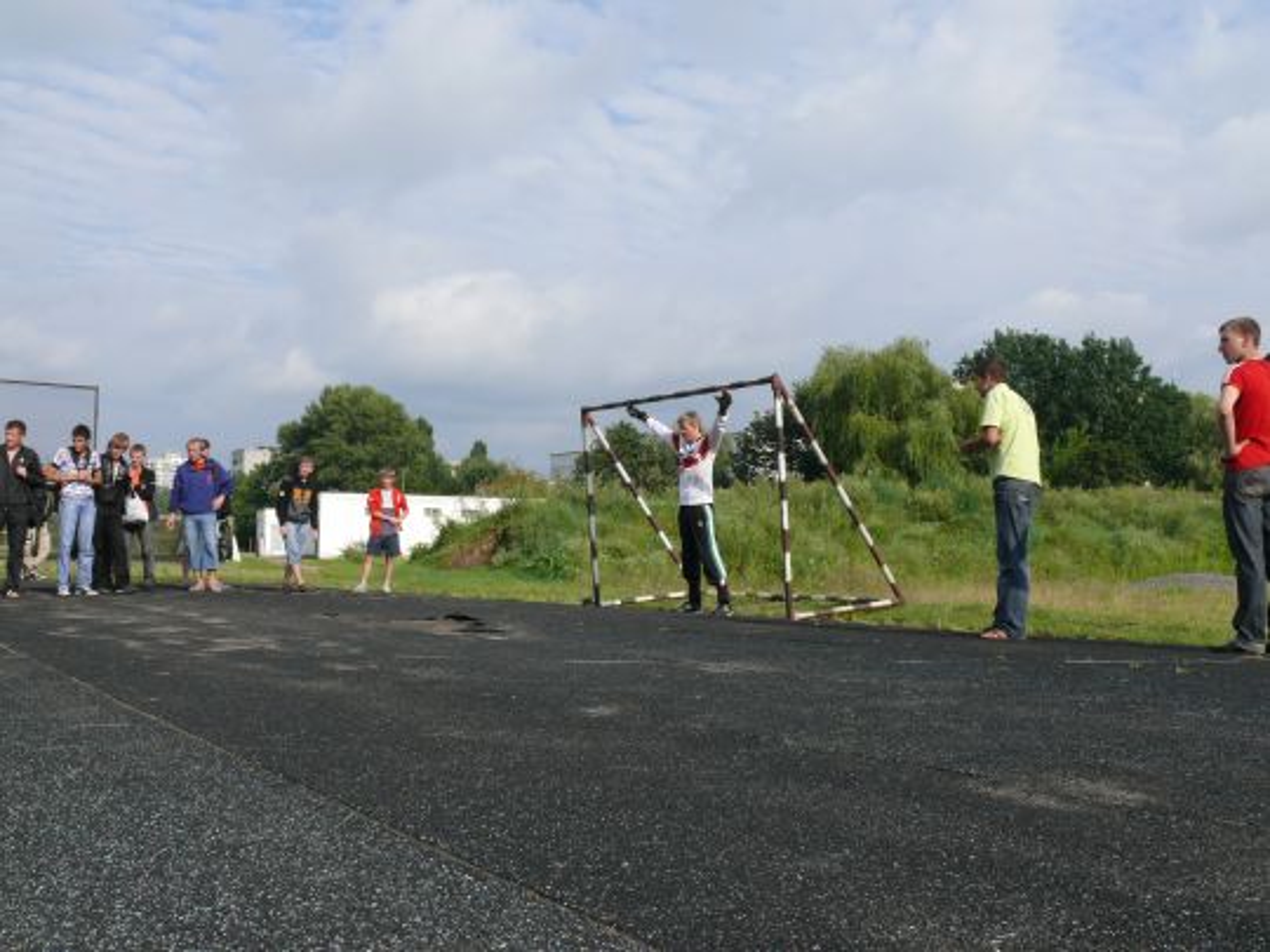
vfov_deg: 40.7
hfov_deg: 52.6
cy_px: 476
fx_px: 1284
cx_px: 635
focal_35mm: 35
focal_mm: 7.4
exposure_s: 1/500
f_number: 5.6
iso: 100
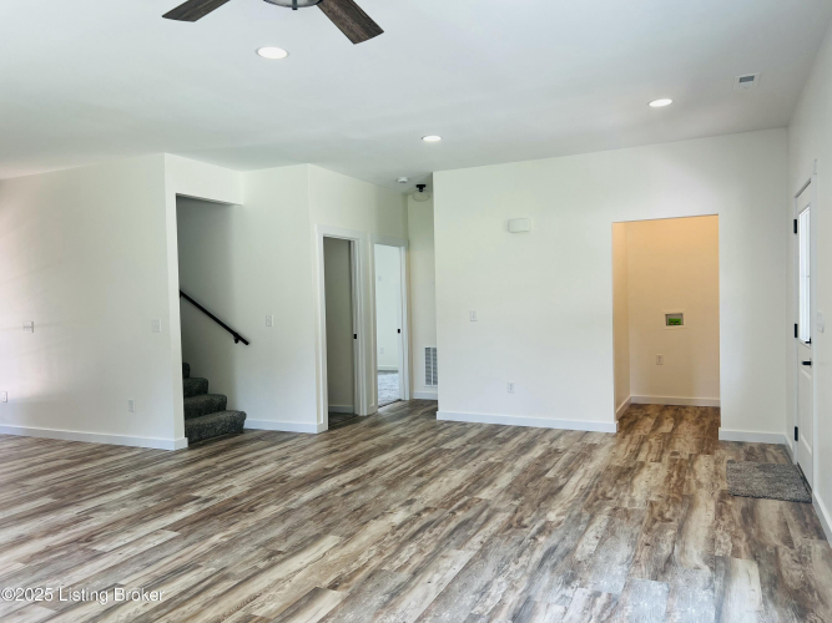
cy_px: 312
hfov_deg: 67.3
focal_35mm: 26
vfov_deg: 53.0
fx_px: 625
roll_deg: +1.8
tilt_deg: -1.9
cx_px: 416
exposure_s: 1/120
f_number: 1.5
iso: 40
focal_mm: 5.7
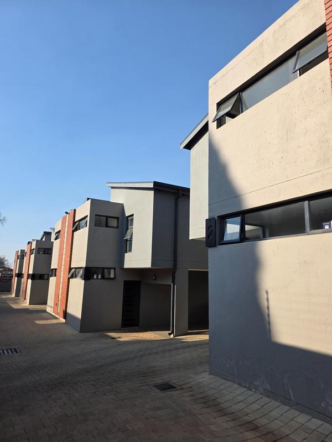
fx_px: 294
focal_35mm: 23
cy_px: 221
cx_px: 166
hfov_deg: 58.9
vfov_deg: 73.9
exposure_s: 1/4434
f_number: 1.7
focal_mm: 6.3
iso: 80
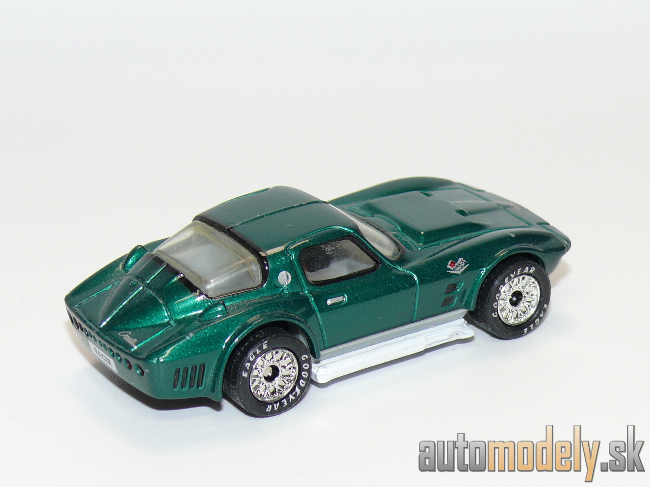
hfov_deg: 16.8
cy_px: 244
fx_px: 2197
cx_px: 325
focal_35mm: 117
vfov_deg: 12.7
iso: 100
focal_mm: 14.4
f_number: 4
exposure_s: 1/30
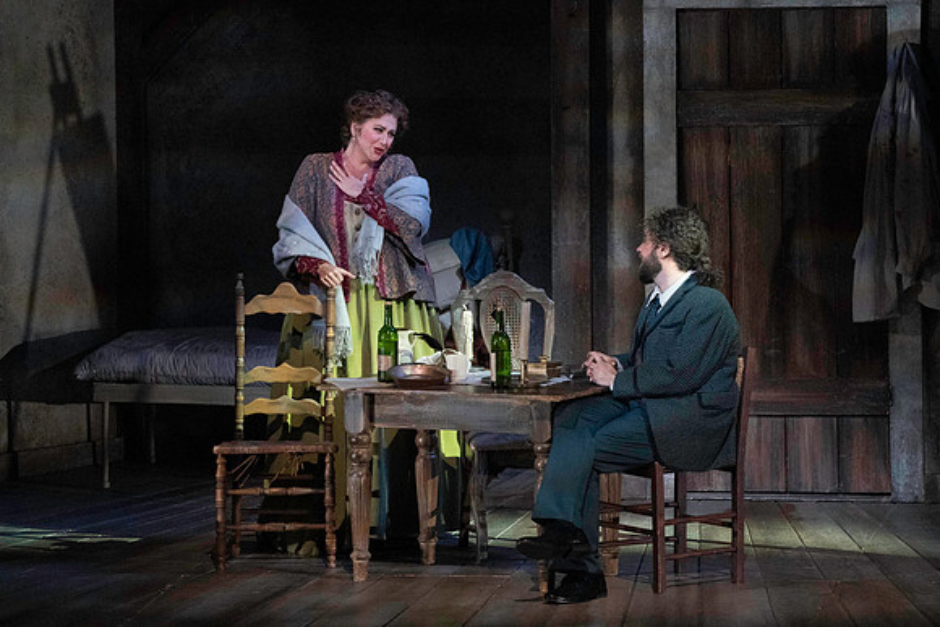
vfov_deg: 3.8
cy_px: 314
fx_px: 9428
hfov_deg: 5.7
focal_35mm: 361
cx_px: 470
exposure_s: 1/320
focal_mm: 361
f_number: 10
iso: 16000
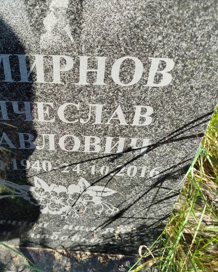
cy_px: 137
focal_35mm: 32
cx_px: 59
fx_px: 258
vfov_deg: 55.7
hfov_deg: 44.5
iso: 50
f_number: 1.7
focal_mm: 5.31
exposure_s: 1/331
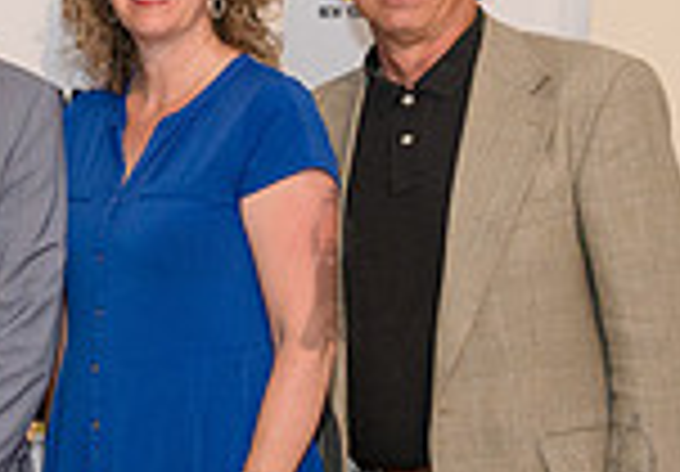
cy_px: 340
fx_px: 2125
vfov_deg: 12.7
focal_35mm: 111
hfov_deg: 16.6
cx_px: -325
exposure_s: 1/500
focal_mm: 24
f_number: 4
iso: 1000
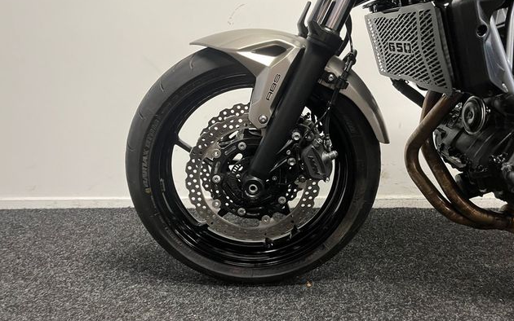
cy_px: 146
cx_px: 260
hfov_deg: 66.5
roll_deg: +1.1
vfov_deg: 44.5
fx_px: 392
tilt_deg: -8.0
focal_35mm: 28
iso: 200
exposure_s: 1/50
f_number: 1.6
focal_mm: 5.1
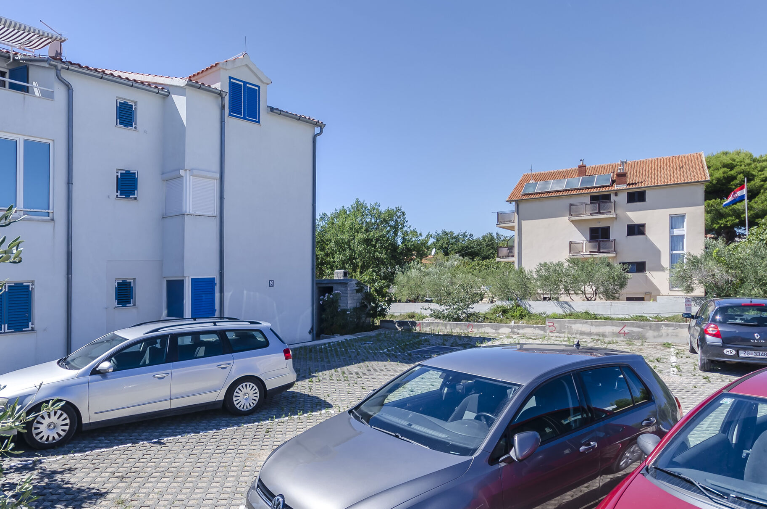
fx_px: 489
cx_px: 293
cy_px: 253
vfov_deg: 54.9
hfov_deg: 75.0
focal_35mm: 23
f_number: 5
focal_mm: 10
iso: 125
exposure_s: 1/800
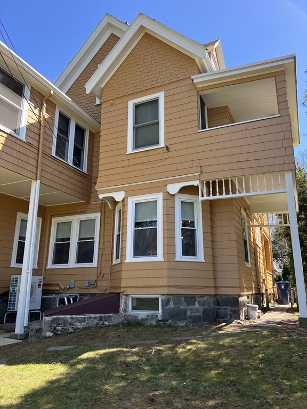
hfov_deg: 53.1
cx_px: 154
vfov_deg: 67.3
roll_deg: -0.4
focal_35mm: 26
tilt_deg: +16.4
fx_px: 307
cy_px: 204
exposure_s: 1/687
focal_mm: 5.7
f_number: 1.5
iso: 50
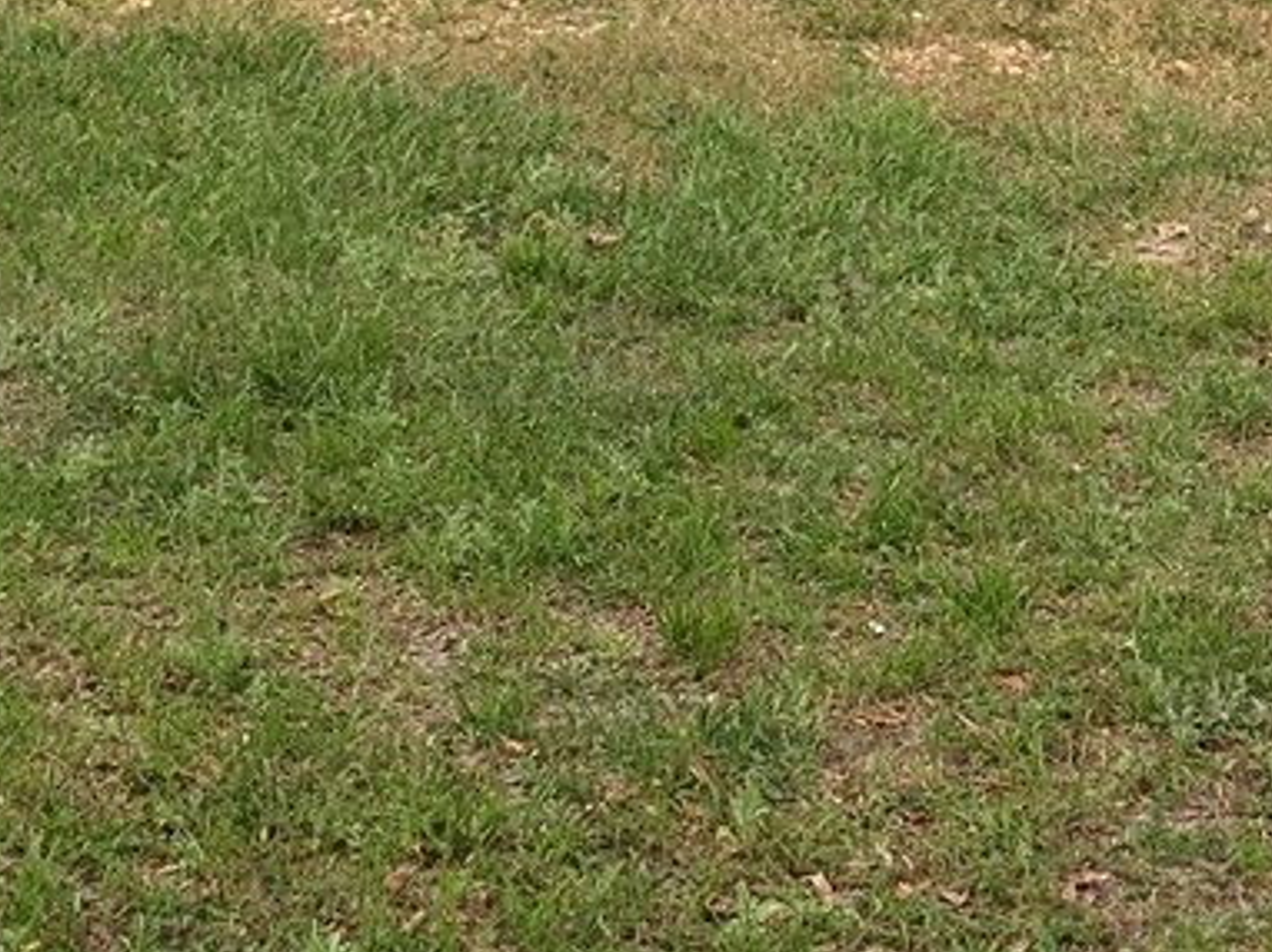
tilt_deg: +2.2
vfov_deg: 12.1
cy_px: -912
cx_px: 909
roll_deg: -0.3
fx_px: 4003
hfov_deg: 18.0
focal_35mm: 109
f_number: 1.8
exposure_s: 1/410
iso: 25
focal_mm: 4.25
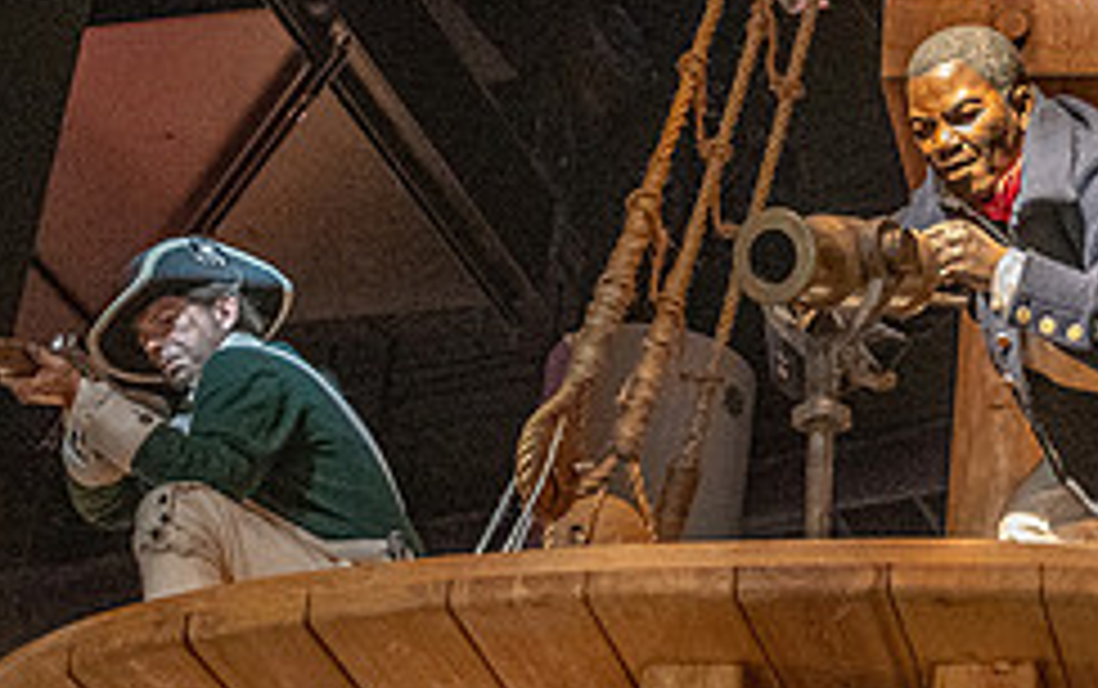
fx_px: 3504
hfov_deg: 17.4
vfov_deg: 11.2
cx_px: 1076
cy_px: 268
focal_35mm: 117
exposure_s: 1/100
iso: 4000
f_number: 3.2
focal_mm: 31
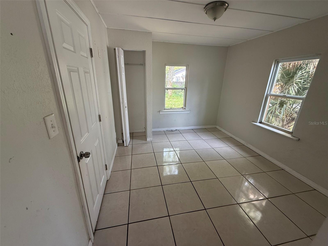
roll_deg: -1.3
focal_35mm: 14
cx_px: 164
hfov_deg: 102.1
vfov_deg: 85.7
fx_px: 133
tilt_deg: -17.5
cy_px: 123
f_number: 2.2
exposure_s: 1/99
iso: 80
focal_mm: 2.22
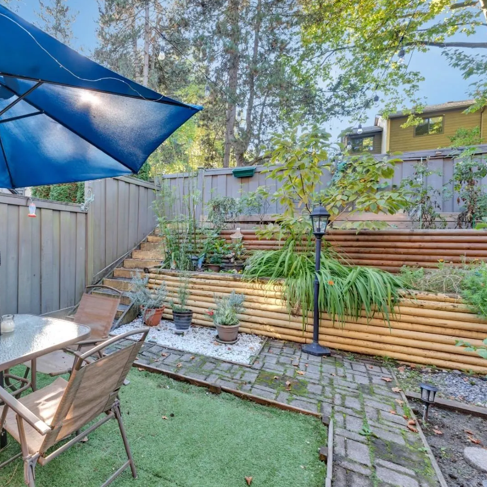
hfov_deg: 75.9
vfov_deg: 78.4
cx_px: 162
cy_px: 243
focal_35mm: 19
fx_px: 299
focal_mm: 14.6
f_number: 8
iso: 400
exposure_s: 1/25
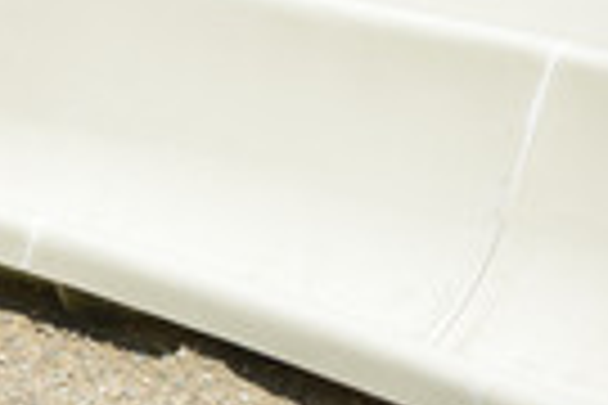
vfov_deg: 2.4
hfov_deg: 3.5
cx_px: -257
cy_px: 196
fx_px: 9778
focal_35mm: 579
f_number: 6.3
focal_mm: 195
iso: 400
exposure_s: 1/1250
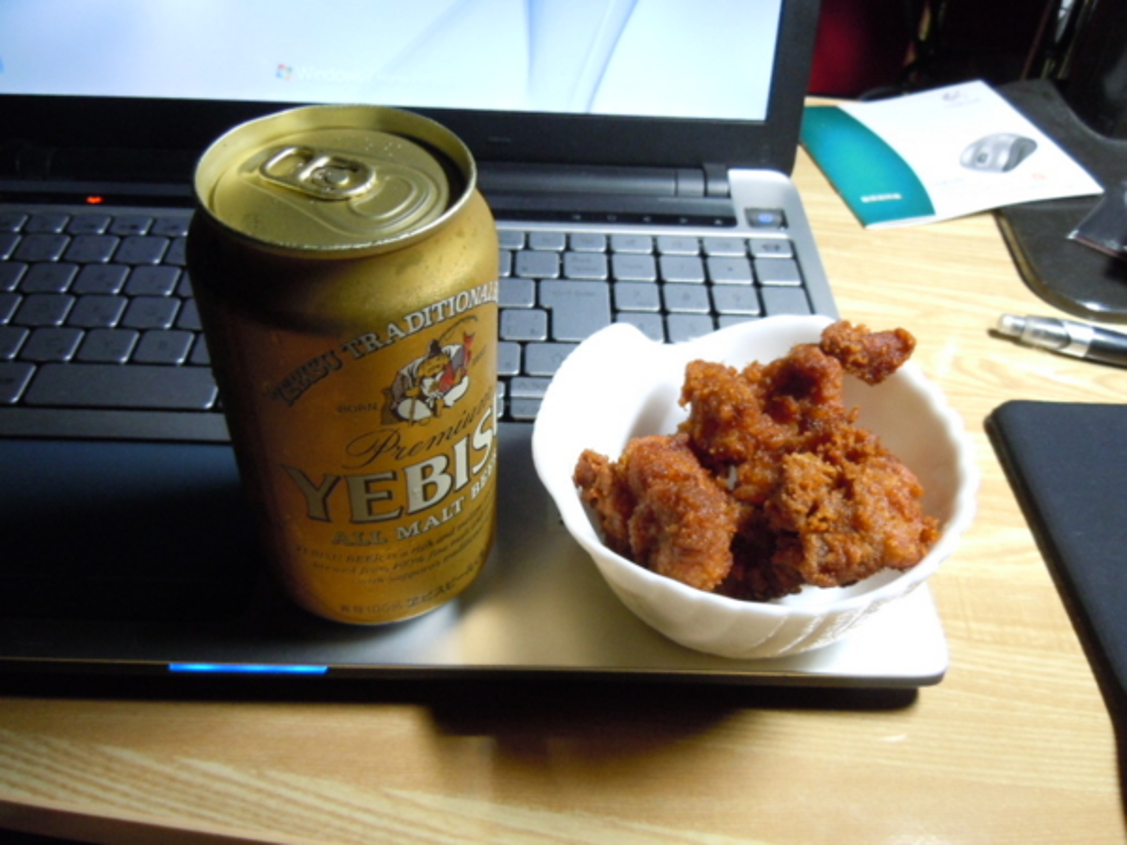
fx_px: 977
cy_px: 422
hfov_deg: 60.0
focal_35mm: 30
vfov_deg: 46.8
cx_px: 564
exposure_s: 1/25
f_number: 3.5
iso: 400
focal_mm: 5.4
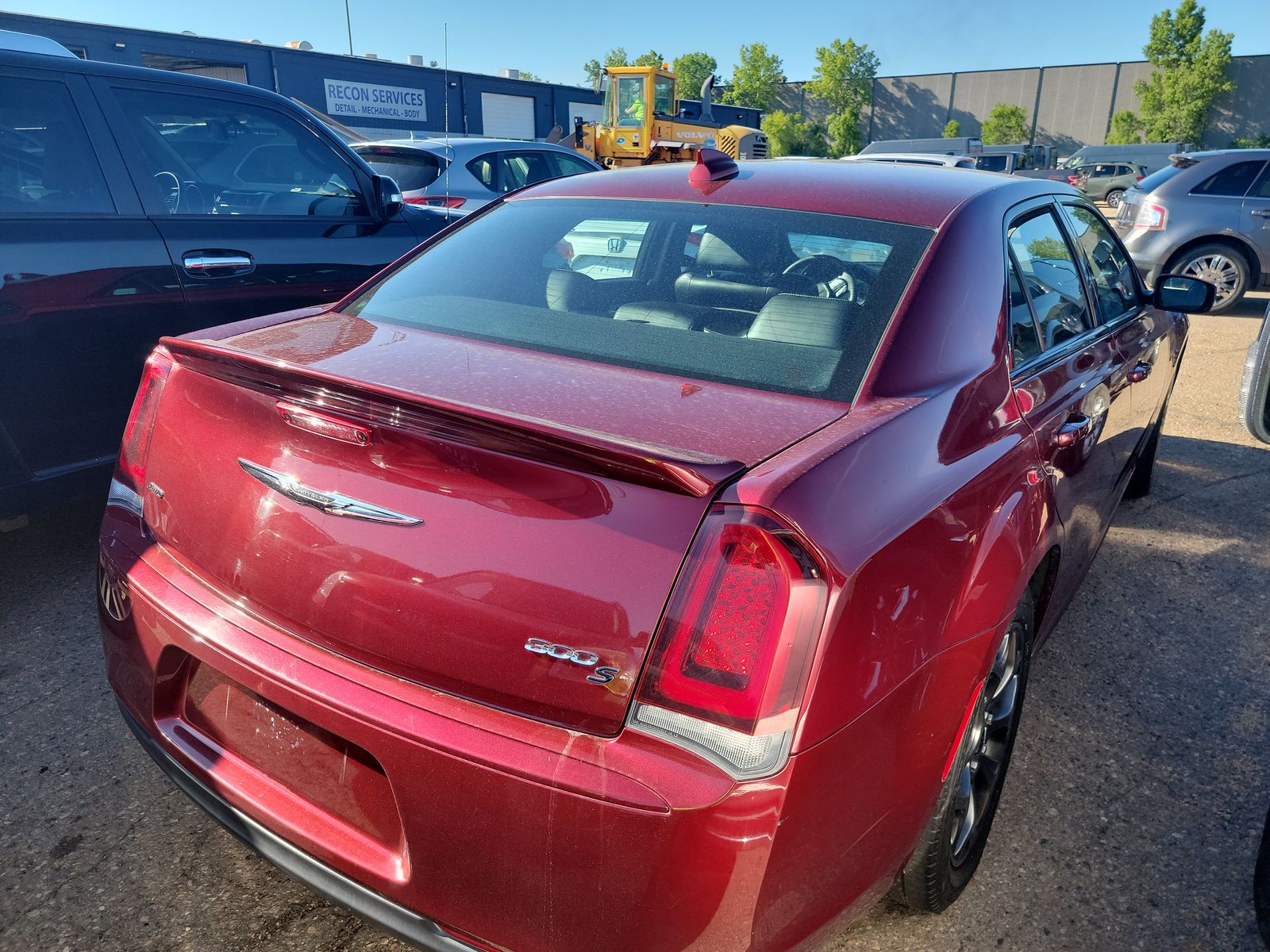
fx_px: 881
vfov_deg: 56.8
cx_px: 635
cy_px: 476
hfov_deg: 71.6
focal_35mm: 24
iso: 50
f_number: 1.8
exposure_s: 1/313
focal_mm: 6.7
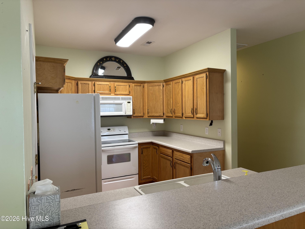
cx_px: 152
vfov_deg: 53.1
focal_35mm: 26
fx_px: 229
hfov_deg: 67.3
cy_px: 114
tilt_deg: -0.8
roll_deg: +0.6
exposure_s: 1/60
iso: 100
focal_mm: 5.96
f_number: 1.6
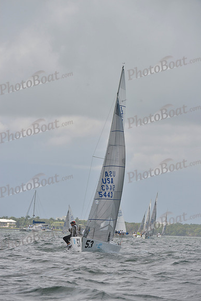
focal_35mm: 242
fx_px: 2024
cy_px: 150
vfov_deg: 8.5
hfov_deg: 5.7
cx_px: 100
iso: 400
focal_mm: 240
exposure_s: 1/1250
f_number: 9
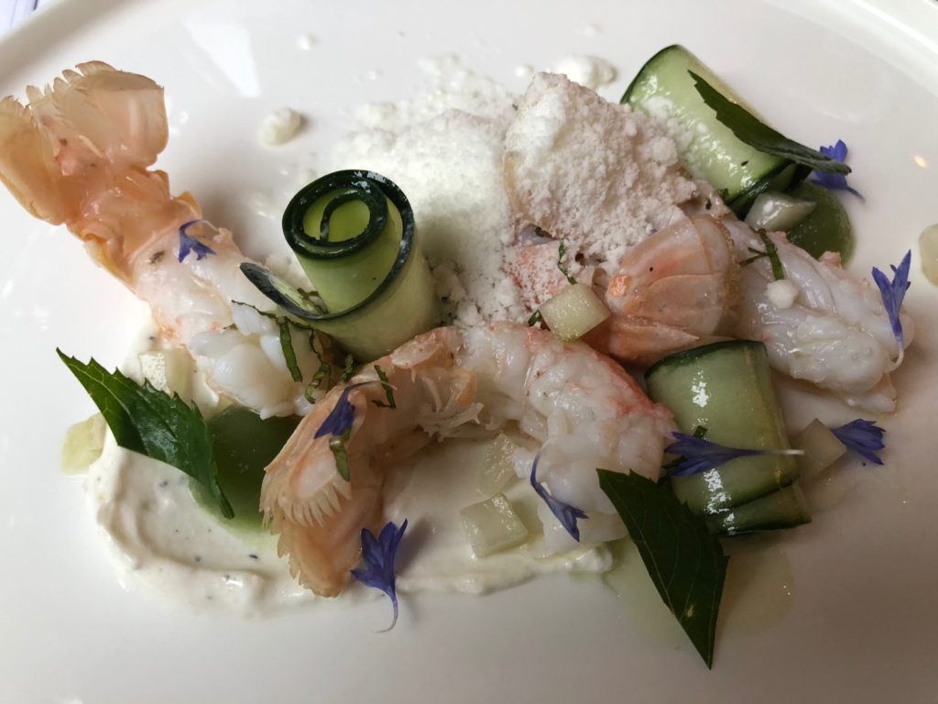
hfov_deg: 63.4
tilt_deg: -63.2
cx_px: 469
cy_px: 352
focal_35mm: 28
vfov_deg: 49.7
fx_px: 759
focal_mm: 4
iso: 32
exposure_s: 1/25
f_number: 1.8
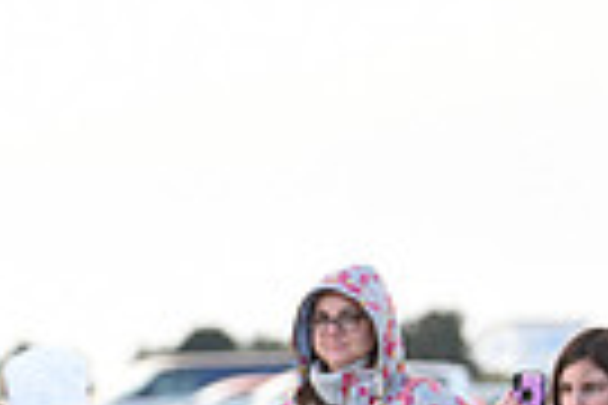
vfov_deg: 2.7
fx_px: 8697
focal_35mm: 515
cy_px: 641
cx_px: -518
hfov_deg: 4.0
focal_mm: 120
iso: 800
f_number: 3.5
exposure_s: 1/500
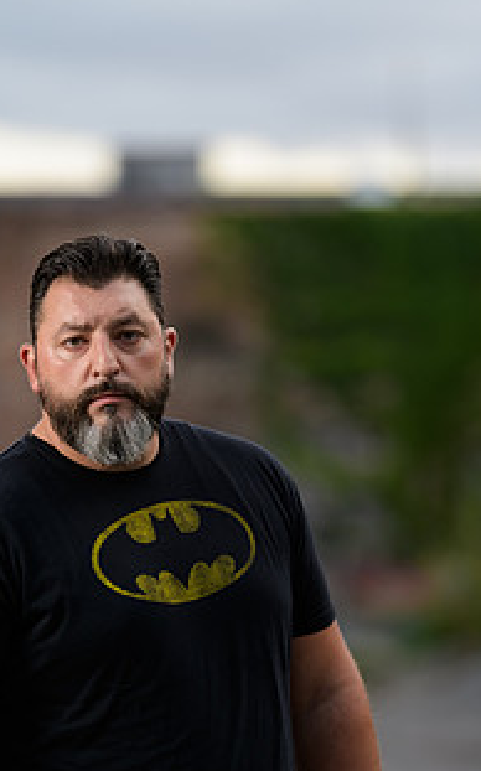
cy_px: 523
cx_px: 186
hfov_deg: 6.6
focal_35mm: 199
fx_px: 4180
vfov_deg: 10.5
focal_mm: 135
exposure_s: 1/250
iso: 200
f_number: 2
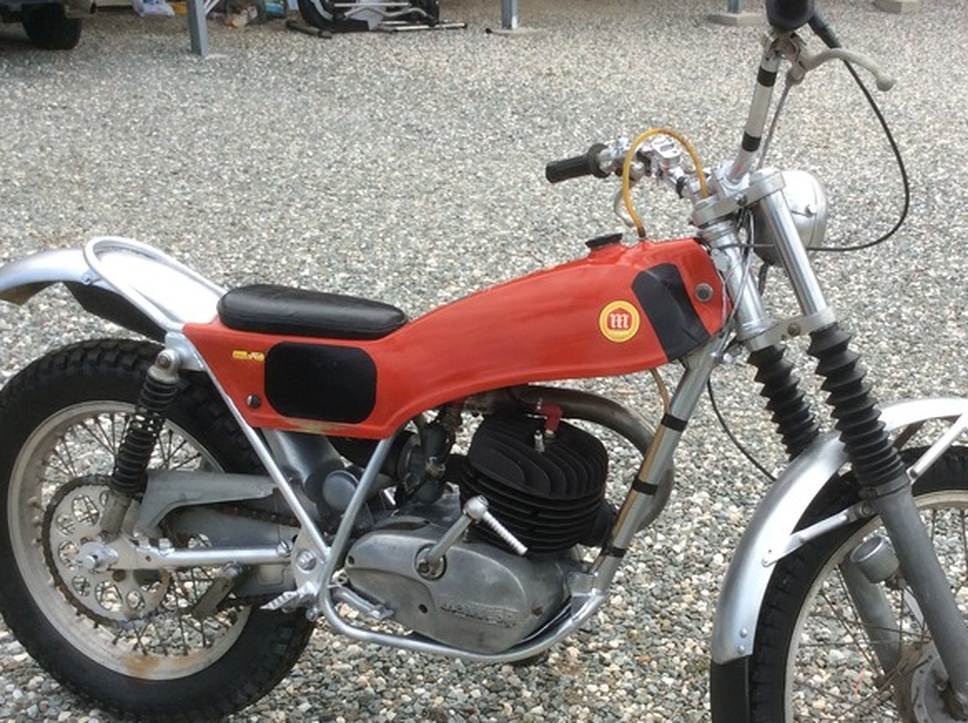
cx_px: 607
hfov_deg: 42.7
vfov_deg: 32.6
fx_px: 1229
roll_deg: -3.2
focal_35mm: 44
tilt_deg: -27.0
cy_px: 462
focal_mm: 3.3
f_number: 2.4
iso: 32
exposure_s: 1/545
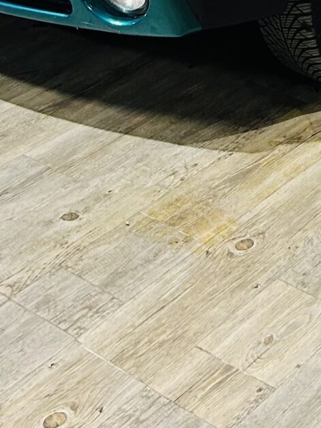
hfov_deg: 13.6
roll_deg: -0.9
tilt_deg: -6.7
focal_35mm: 106
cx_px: 365
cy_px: -408
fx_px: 1311
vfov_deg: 15.2
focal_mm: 5.7
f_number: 1.5
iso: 160
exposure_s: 1/50
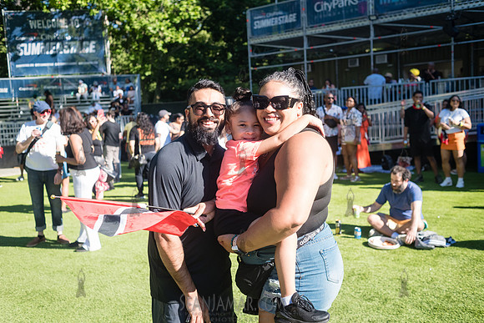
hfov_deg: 54.4
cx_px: 242
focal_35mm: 35
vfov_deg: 37.9
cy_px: 162
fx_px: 471
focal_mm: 35
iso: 1250
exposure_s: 1/4000
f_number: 3.5
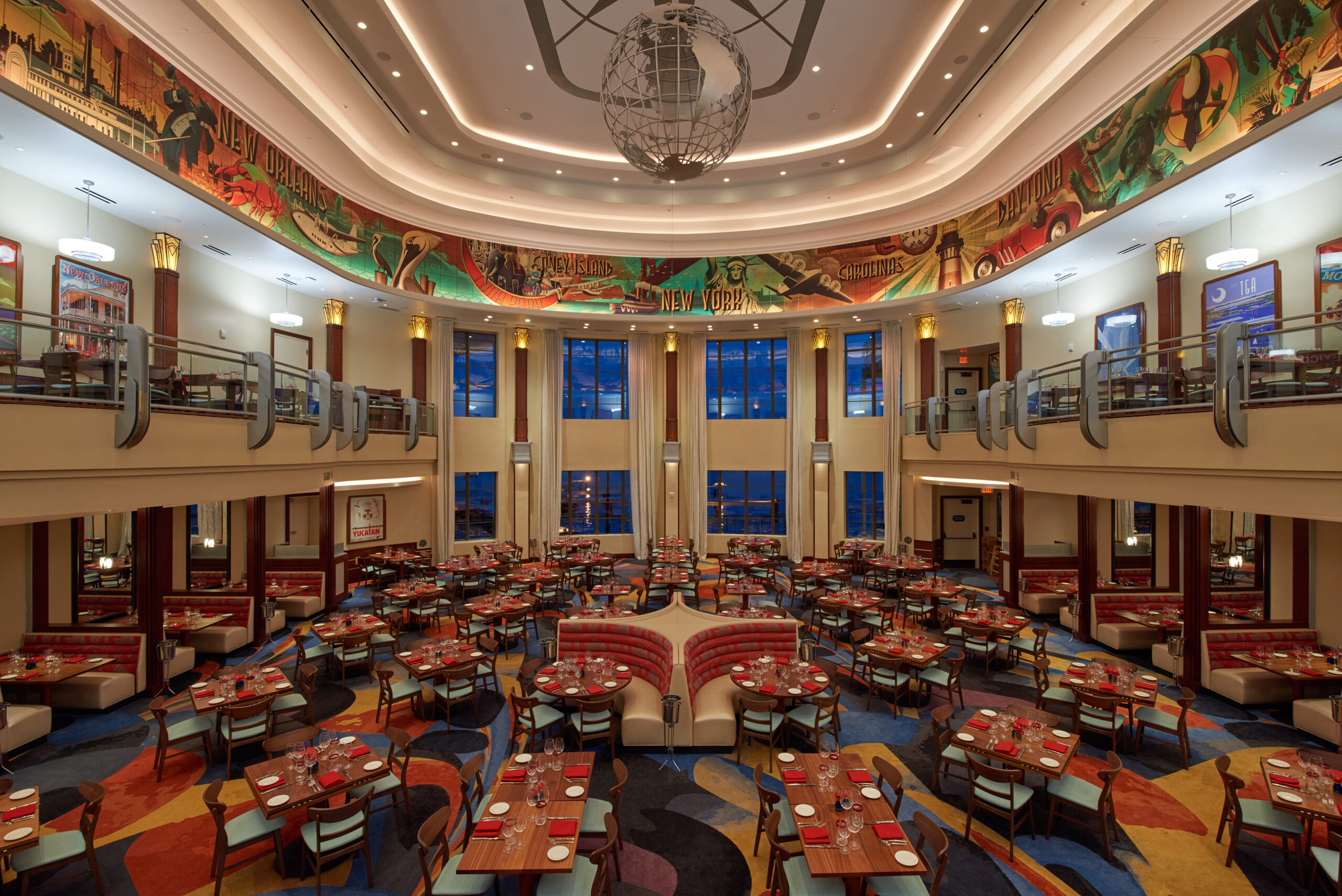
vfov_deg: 77.4
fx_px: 559
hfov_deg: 100.4
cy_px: 448
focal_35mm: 15
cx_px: 671
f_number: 7.1
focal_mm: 15
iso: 320
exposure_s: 1/10
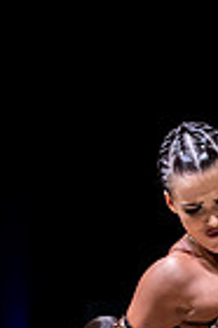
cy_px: 471
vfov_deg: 11.7
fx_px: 1539
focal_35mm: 169
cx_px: 136
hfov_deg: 8.1
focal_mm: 35
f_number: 2.8
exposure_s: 1/400
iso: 3200
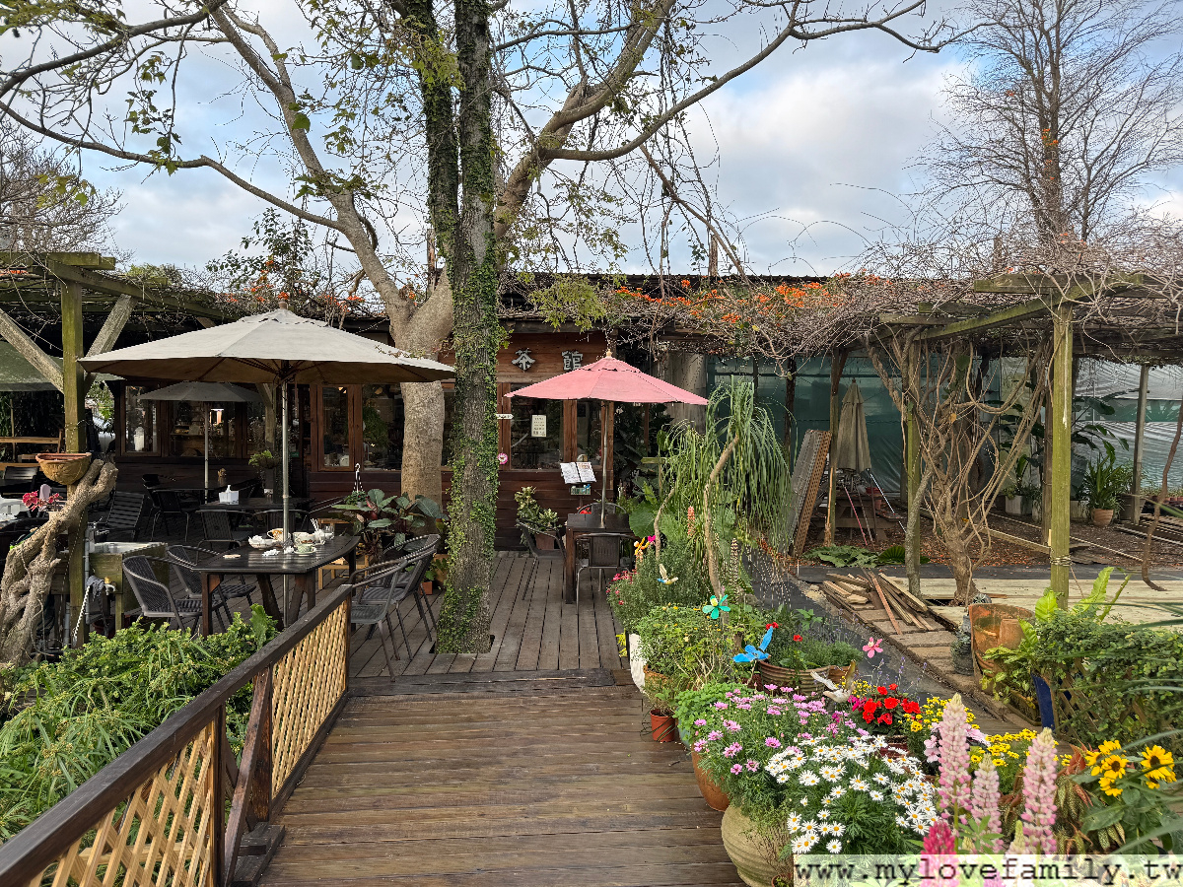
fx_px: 820
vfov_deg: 56.8
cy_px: 444
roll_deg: -0.4
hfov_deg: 71.6
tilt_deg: -2.3
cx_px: 592
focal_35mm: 24
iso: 80
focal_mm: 6.76
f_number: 1.78
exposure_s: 1/822
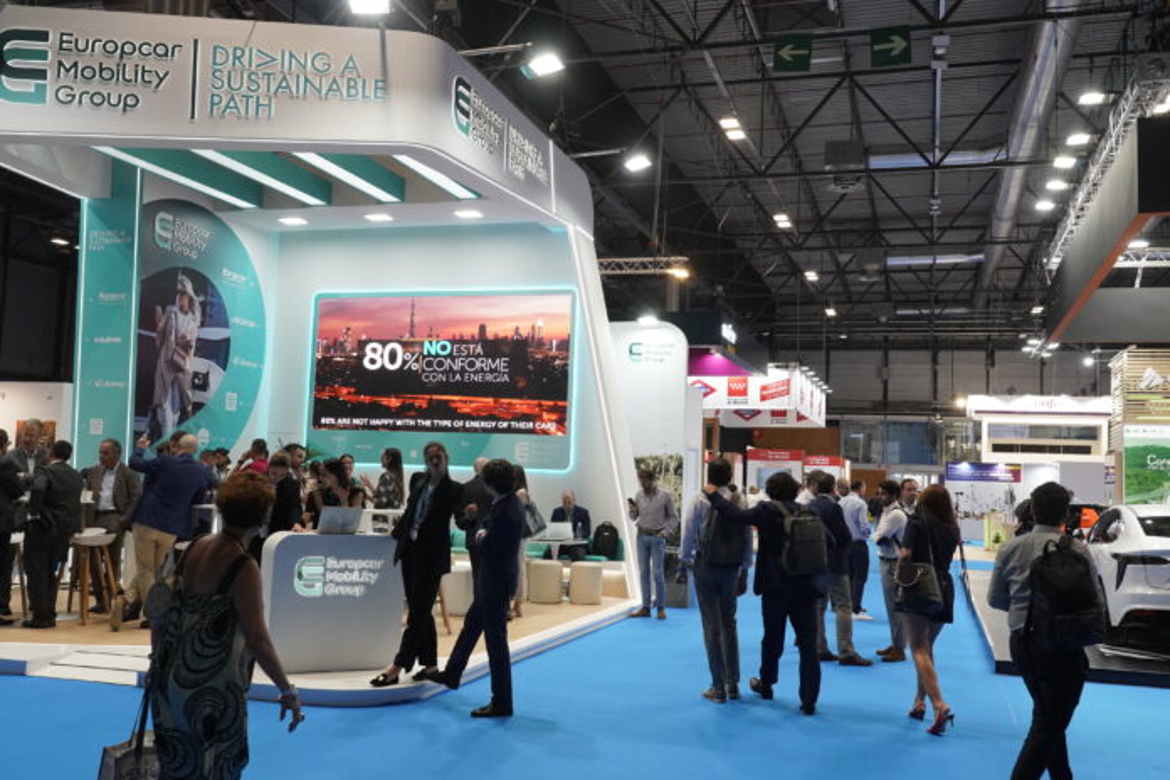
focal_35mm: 33
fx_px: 1072
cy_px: 390
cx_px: 585
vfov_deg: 40.0
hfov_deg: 57.2
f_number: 9
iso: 3200
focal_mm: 33
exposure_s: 1/160
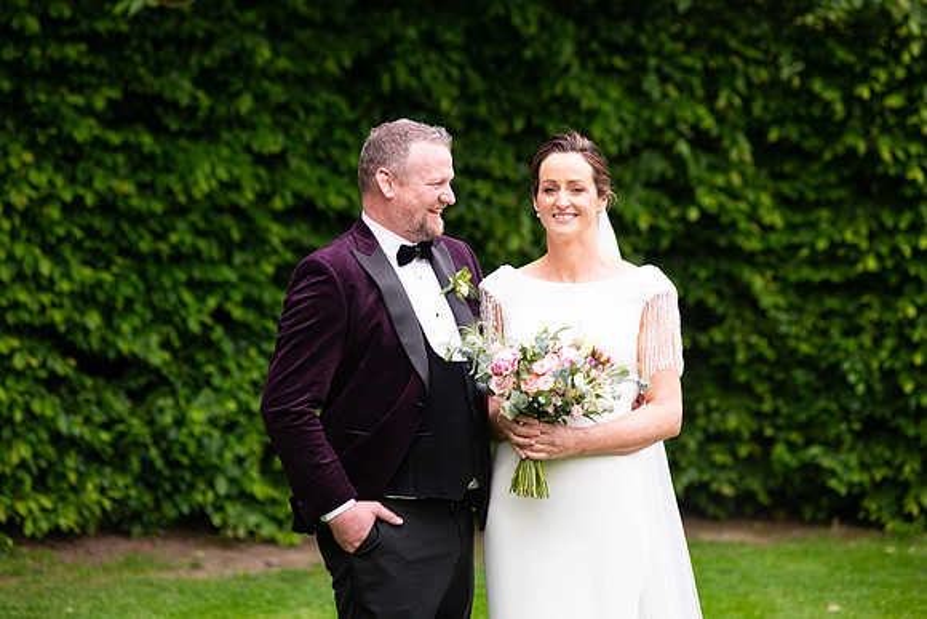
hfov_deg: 14.2
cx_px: 464
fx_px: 3734
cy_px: 310
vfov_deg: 9.5
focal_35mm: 145
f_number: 3.5
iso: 250
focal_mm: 145
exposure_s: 1/200
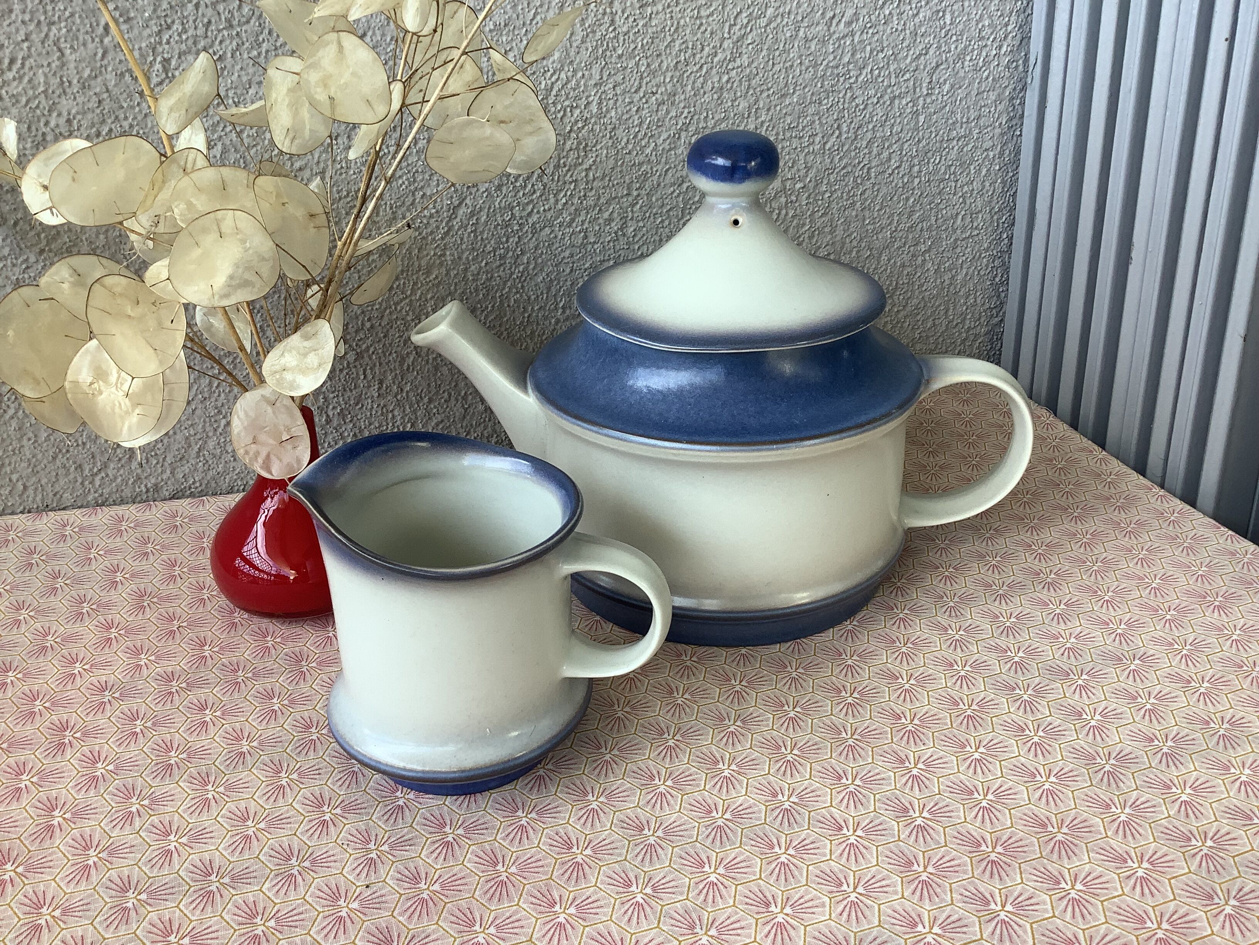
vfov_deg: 45.4
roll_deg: +2.5
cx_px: 630
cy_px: 472
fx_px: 1127
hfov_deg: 58.4
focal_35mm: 31
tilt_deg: -24.6
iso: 32
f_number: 2.4
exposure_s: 1/100
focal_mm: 3.3
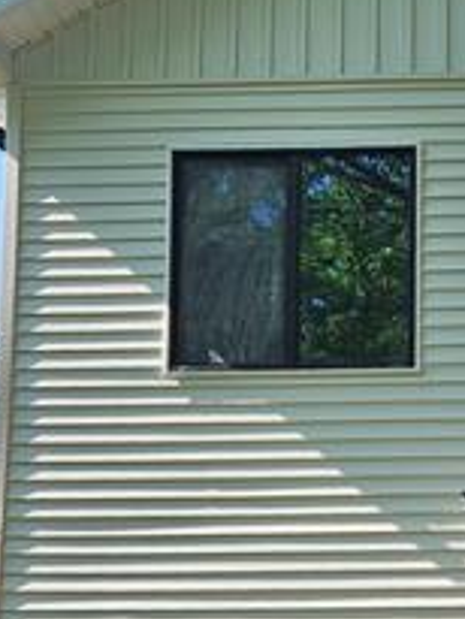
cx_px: 682
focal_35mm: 86
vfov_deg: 22.3
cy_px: 537
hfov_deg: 15.9
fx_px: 1539
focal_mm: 5.4
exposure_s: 1/909
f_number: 1.8
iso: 25
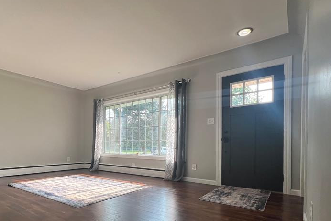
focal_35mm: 20
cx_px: 130
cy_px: 147
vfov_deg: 60.5
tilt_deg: +2.3
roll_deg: -0.8
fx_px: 184
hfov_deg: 82.8
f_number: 1.8
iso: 32
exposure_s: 1/125
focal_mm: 1.57
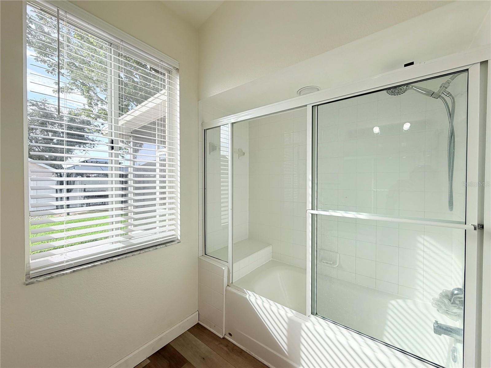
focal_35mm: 14
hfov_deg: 102.1
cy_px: 184
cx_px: 246
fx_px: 199
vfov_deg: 85.7
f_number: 2.2
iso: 40
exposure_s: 1/502
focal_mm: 2.22
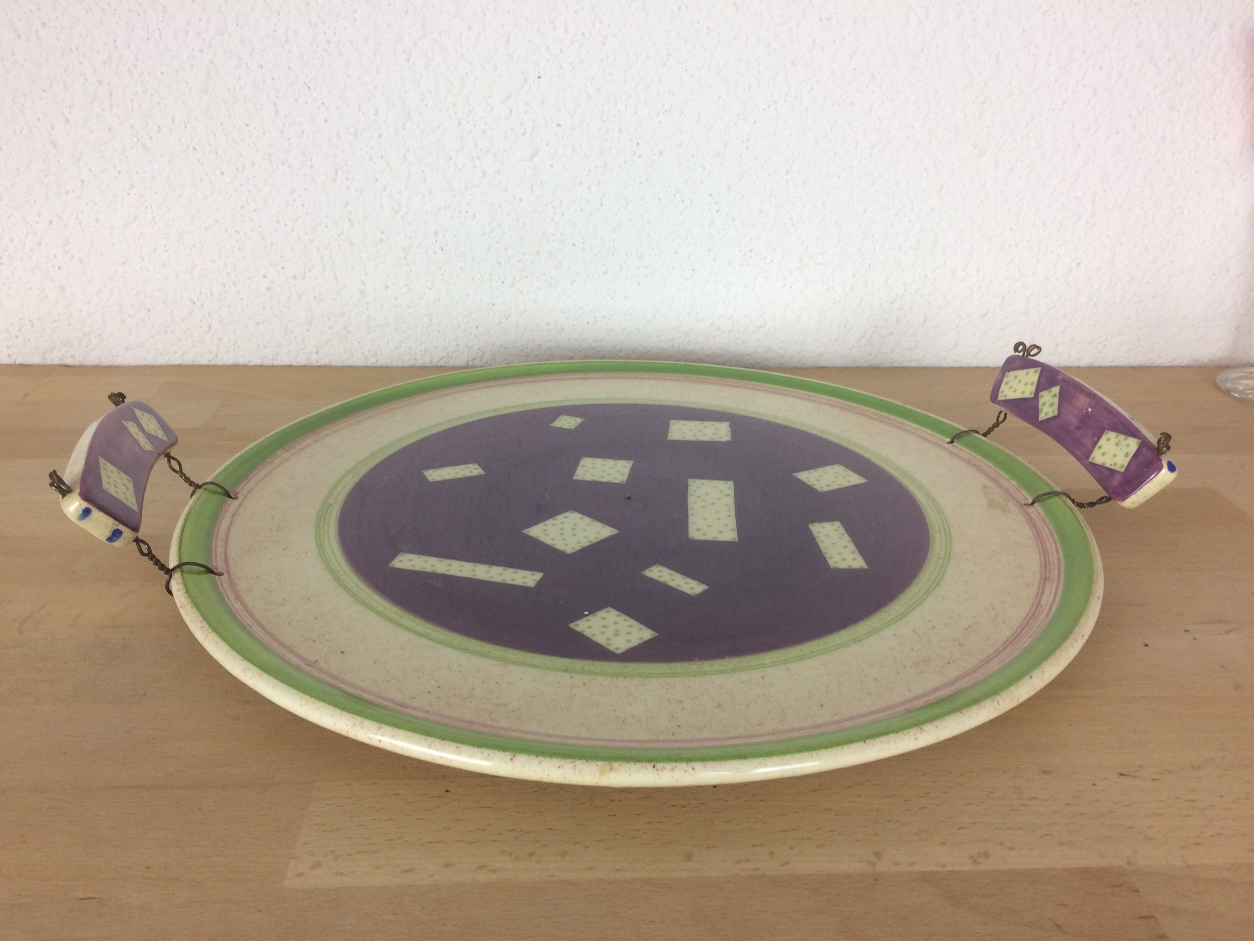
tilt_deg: -22.1
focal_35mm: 29
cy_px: 470
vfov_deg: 48.2
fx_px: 1051
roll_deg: -1.8
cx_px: 627
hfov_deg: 61.7
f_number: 2.2
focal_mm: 4.15
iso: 40
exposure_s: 1/50
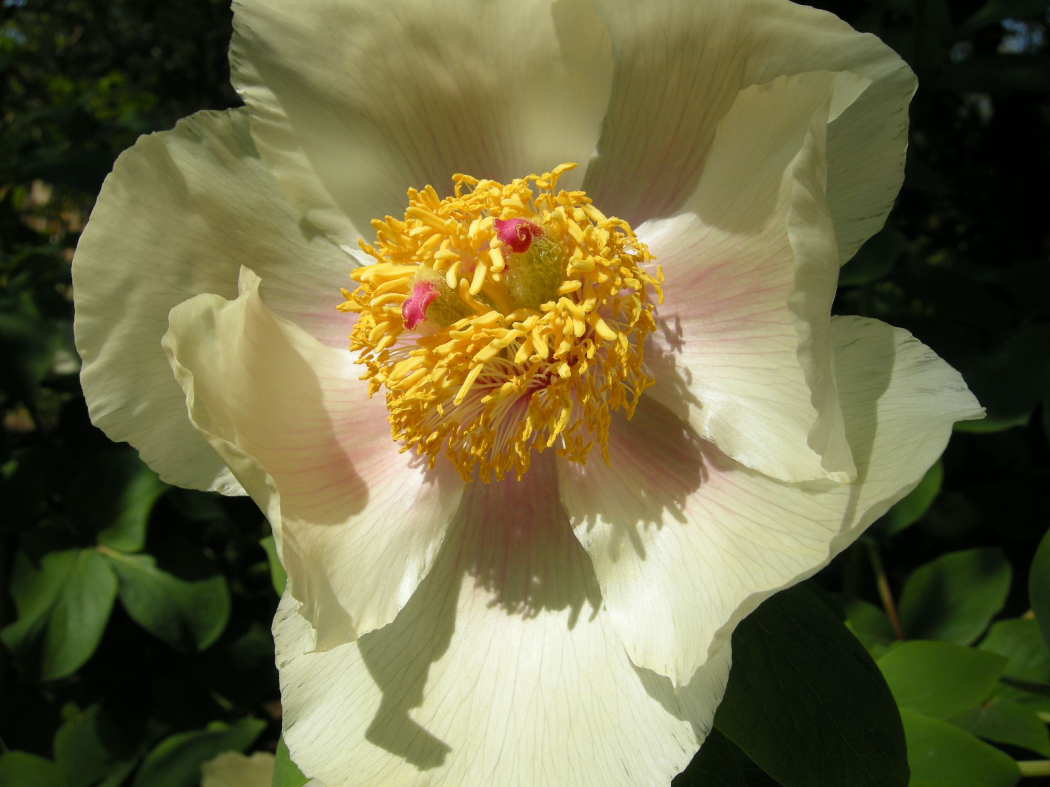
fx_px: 1062
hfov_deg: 52.6
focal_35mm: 35
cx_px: 525
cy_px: 394
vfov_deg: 40.7
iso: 64
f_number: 6.1
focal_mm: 7.5
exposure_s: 1/292
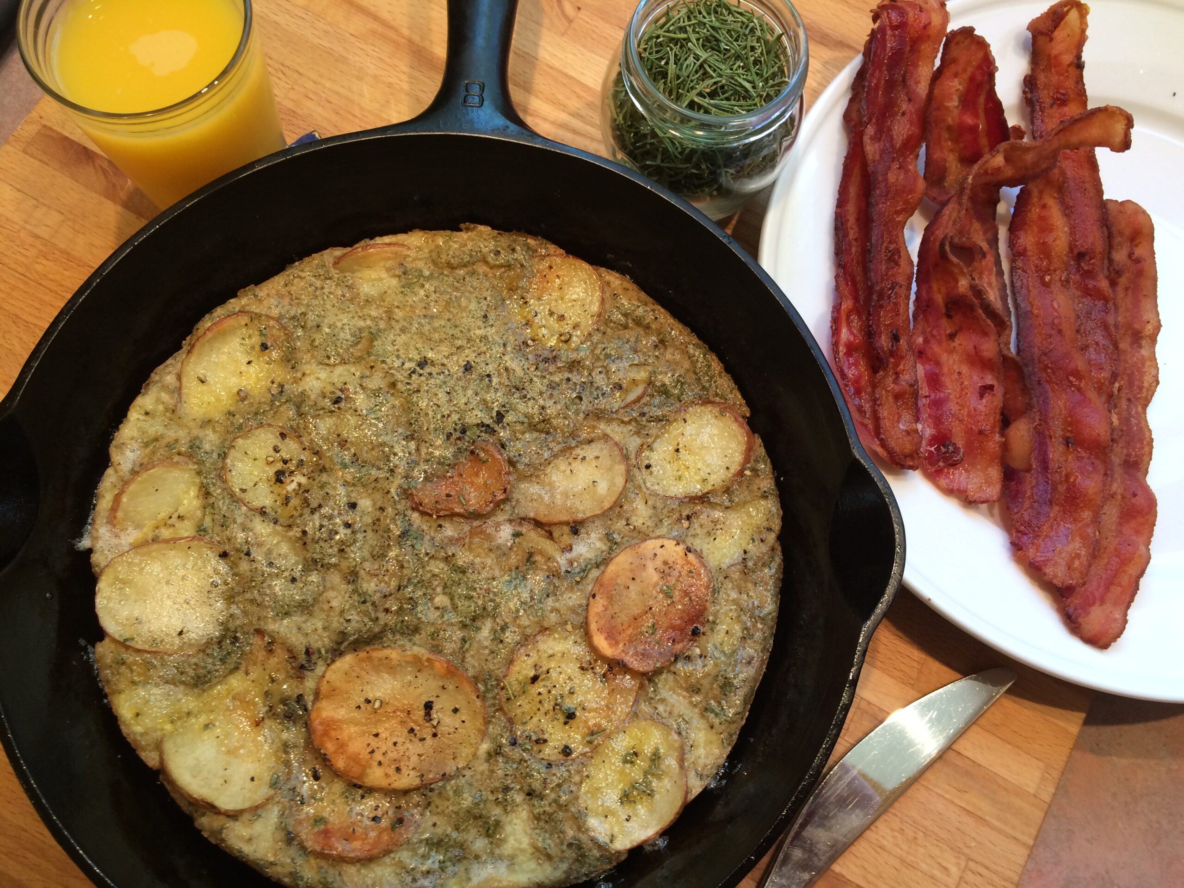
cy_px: 444
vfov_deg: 48.2
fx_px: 992
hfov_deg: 61.7
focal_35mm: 29
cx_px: 592
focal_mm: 4.15
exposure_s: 1/30
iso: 40
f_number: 2.2
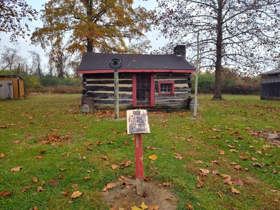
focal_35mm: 23
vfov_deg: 58.9
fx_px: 186
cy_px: 105
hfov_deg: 73.9
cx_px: 140
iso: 100
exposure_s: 1/280
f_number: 1.8
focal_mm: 5.56
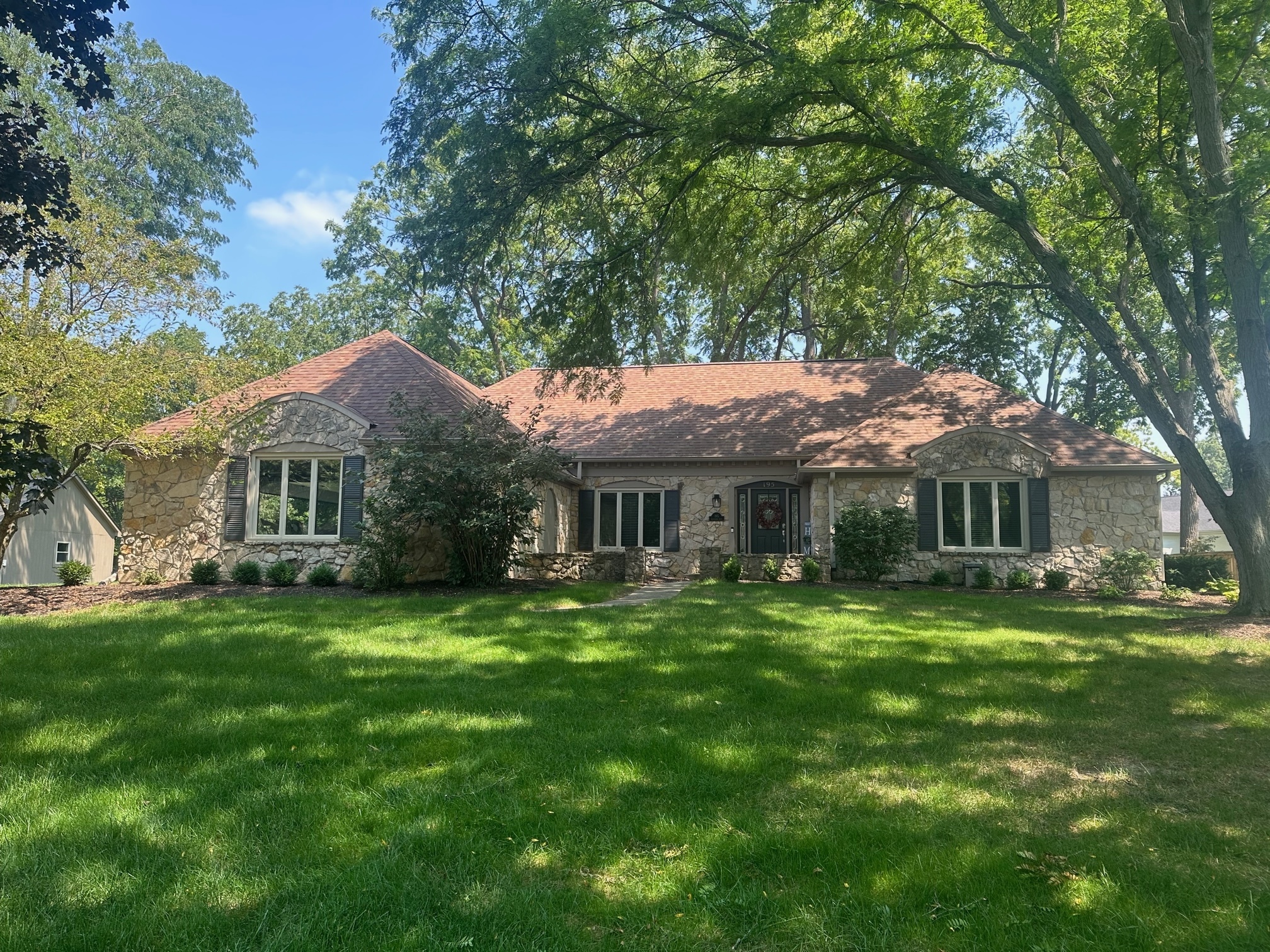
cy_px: 476
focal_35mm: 24
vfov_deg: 56.8
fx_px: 881
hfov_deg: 71.6
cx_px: 635
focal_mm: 6.86
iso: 80
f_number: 1.78
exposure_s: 1/704
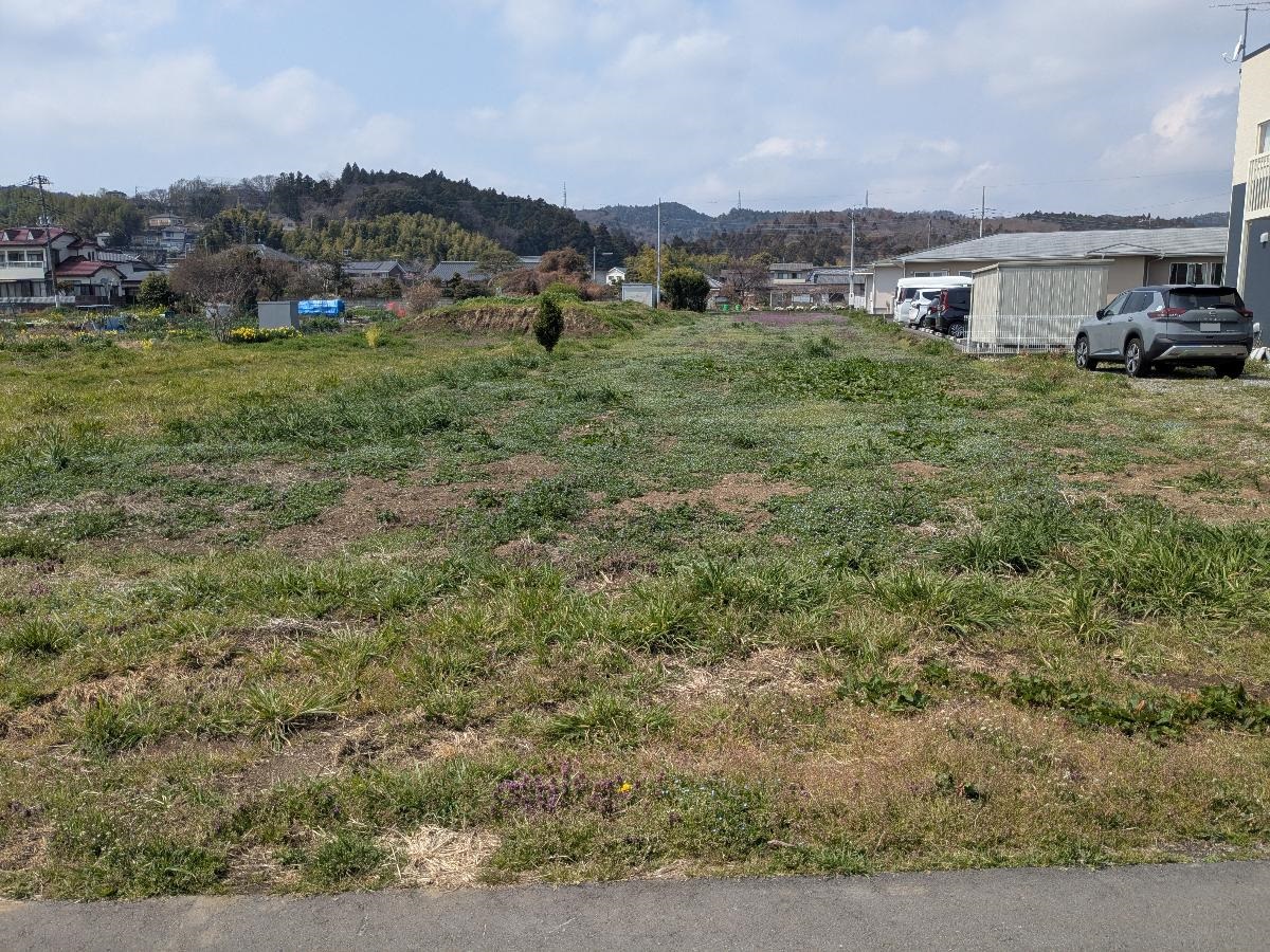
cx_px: 635
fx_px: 991
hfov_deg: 65.3
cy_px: 476
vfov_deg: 51.4
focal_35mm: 27
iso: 62
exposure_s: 1/3344
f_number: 1.73
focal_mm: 4.38
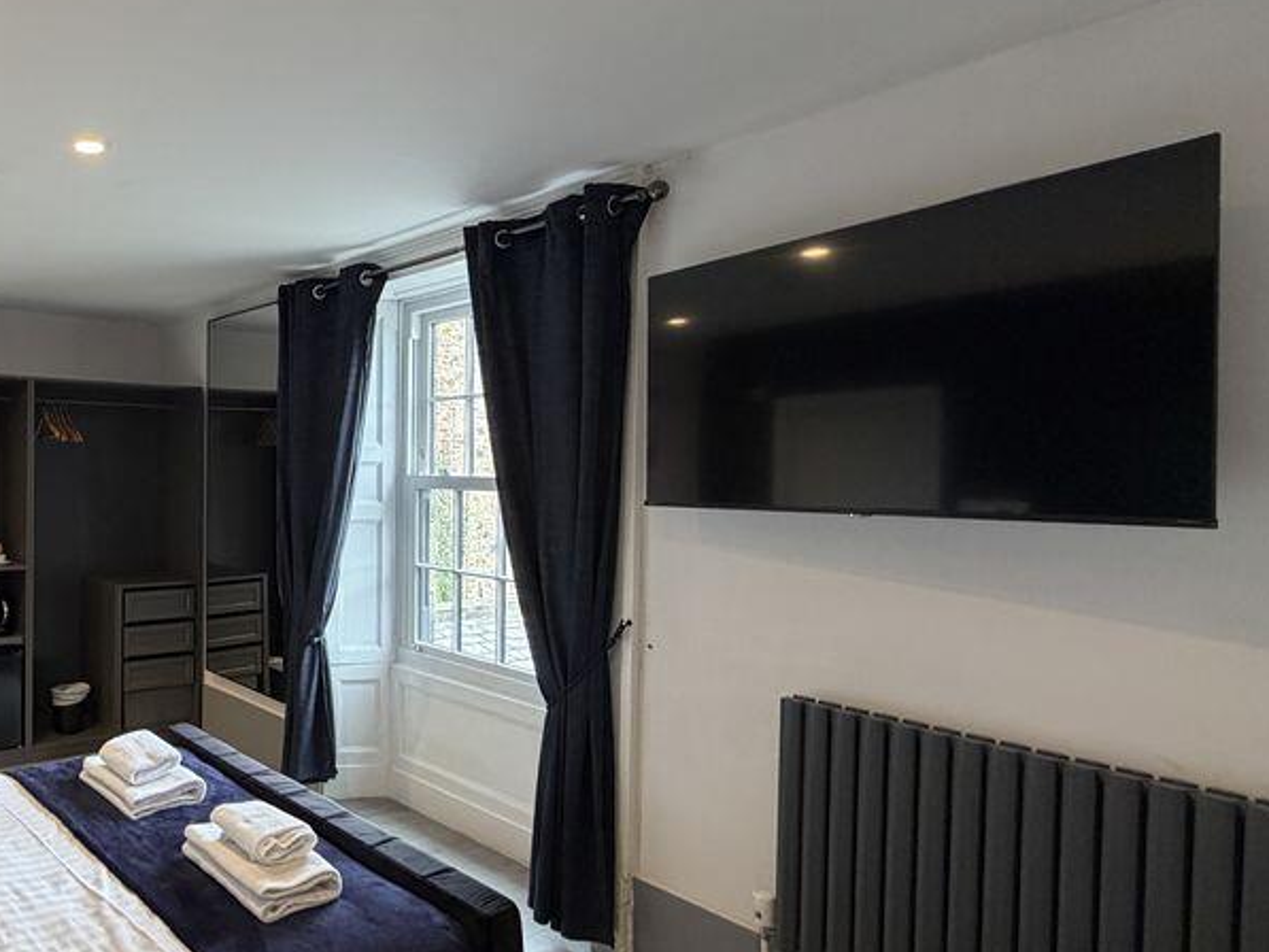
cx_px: 225
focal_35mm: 24
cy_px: 482
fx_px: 880
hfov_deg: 64.2
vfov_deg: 56.8
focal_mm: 2.22
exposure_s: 1/121
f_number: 2.2
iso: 320
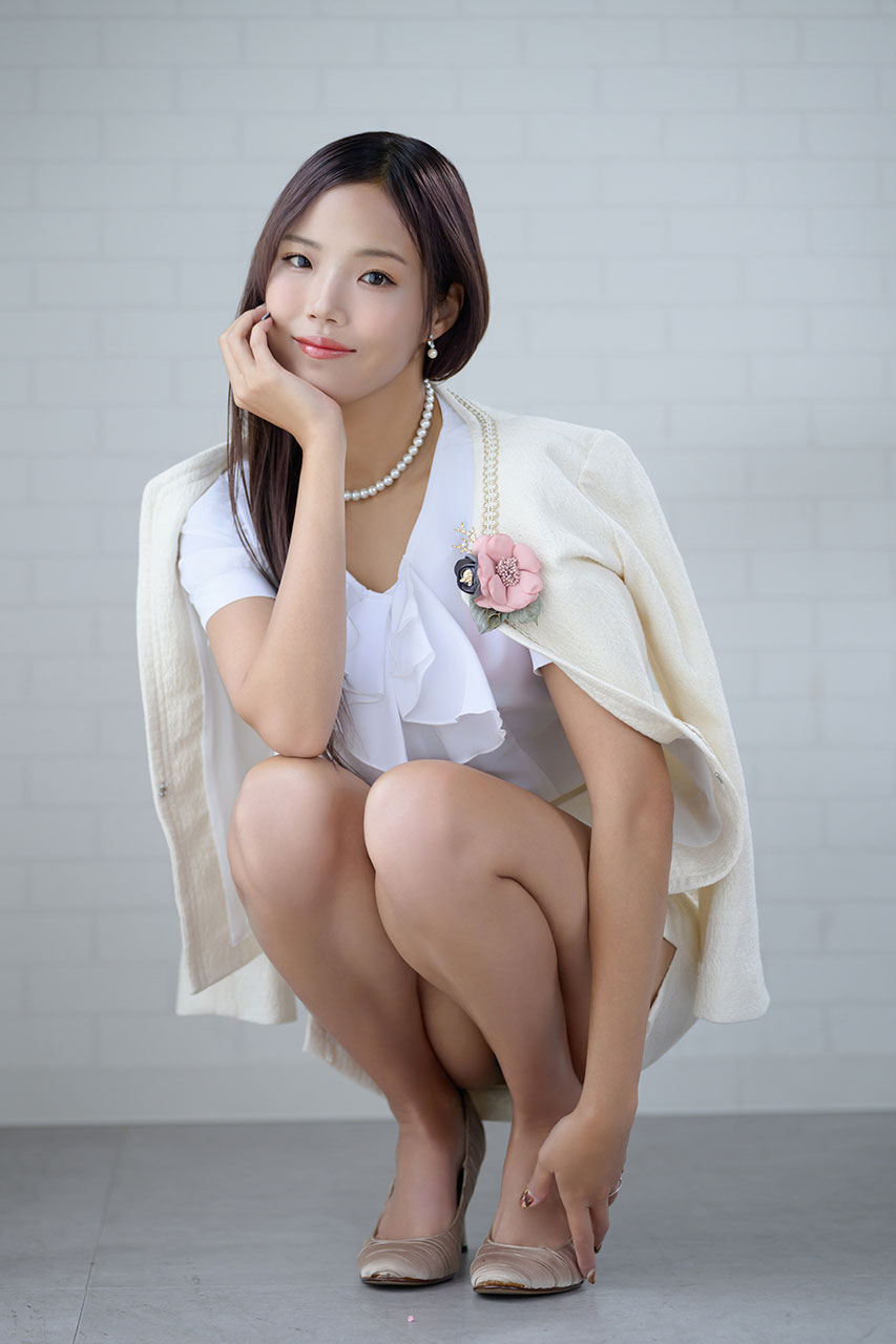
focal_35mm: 85
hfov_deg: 16.1
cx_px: 448
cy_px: 672
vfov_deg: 23.9
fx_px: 3174
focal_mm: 85
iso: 640
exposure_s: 1/160
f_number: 2.7
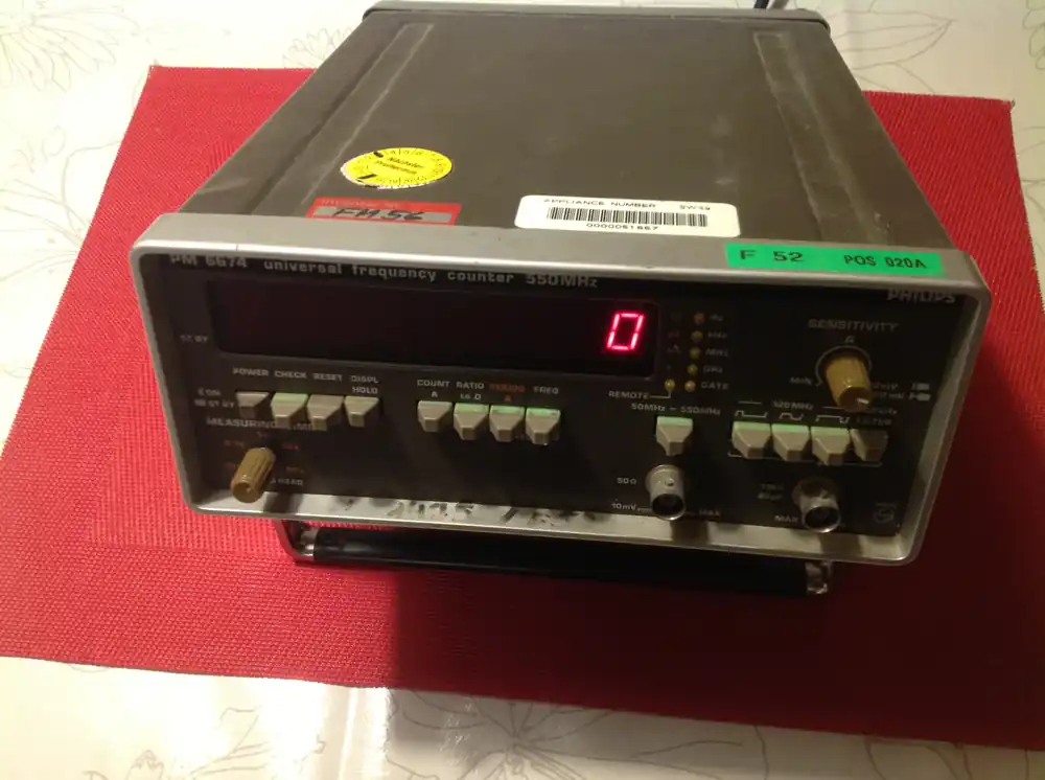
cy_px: 390
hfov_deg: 52.7
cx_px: 522
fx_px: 1055
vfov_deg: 40.6
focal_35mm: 35
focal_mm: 4.28
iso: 250
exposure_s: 1/15
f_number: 2.4
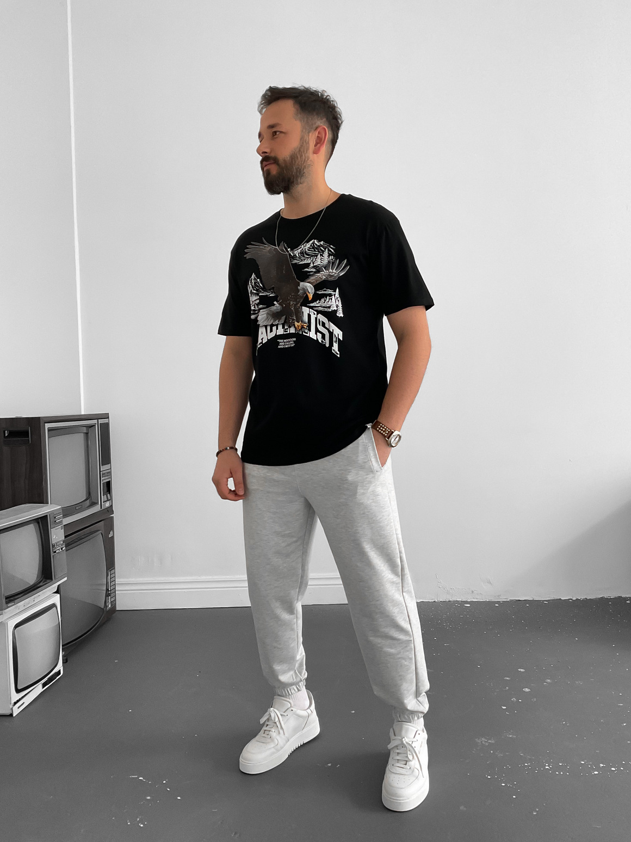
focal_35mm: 30
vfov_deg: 60.0
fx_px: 729
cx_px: 323
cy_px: 427
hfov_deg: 46.8
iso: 64
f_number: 1.8
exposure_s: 1/80
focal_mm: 3
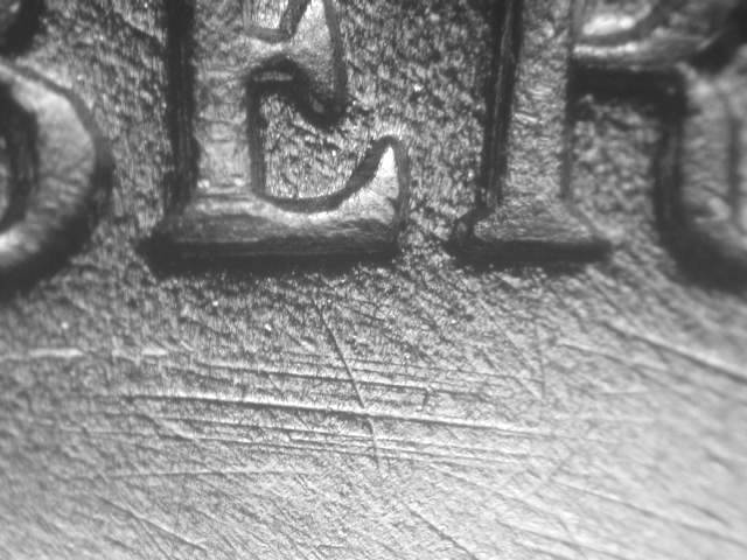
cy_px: 280
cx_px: 374
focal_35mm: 154
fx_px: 3323
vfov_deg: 9.6
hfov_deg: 12.8
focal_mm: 32
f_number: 5.1
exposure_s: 1/14.4
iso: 100
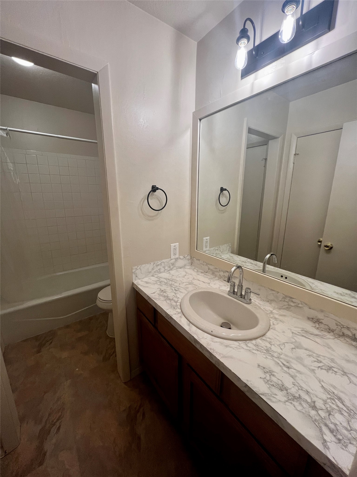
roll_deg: -0.2
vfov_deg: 106.2
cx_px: 178
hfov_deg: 89.9
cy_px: 238
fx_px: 179
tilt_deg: -13.5
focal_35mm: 13
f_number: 1.8
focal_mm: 1.57
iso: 125
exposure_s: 1/120
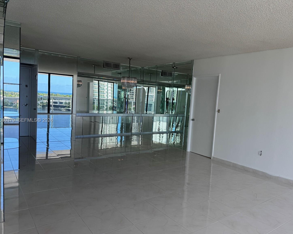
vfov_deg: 54.9
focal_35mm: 26
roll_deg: -3.5
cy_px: 121
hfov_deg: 66.0
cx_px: 152
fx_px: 225
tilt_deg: -6.3
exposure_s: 1/582
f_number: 1.78
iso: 80
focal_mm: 6.76
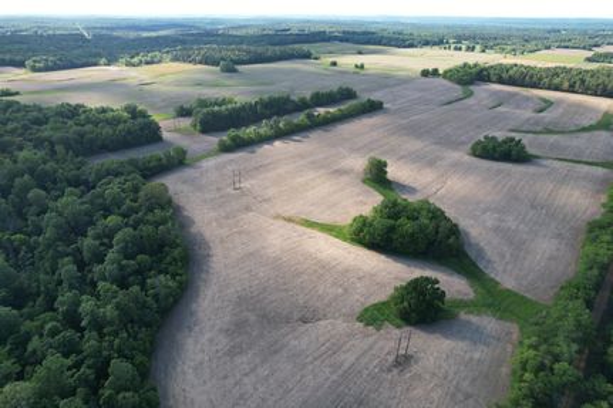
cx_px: 306
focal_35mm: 22
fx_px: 374
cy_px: 204
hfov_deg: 78.6
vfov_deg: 57.2
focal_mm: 8.38
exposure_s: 1/500
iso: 100
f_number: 2.8
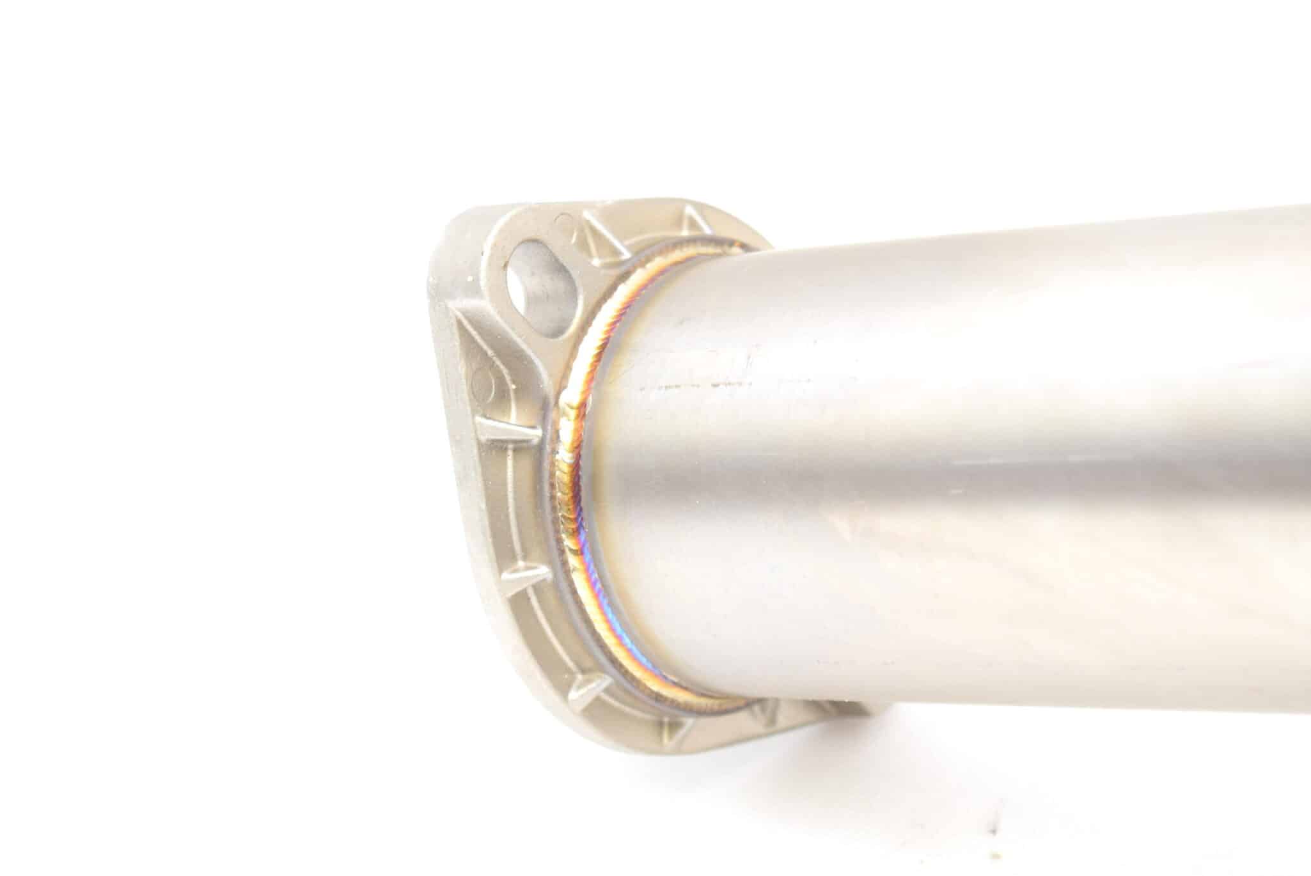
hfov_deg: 24.6
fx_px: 3006
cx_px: 656
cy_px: 438
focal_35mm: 82
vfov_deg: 16.6
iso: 450
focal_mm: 55
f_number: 5.6
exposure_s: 1/60
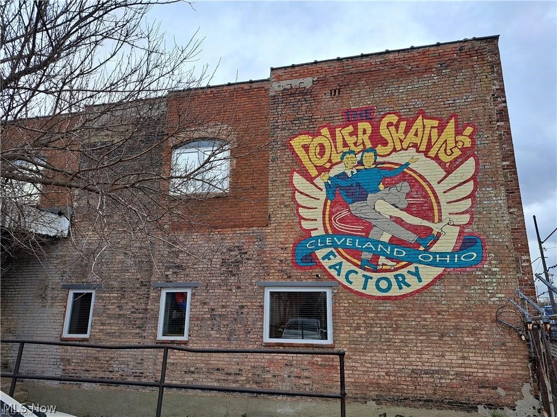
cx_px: 278
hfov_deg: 71.6
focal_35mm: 24
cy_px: 208
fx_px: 386
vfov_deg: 56.8
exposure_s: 1/556
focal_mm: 5.23
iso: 50
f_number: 1.8
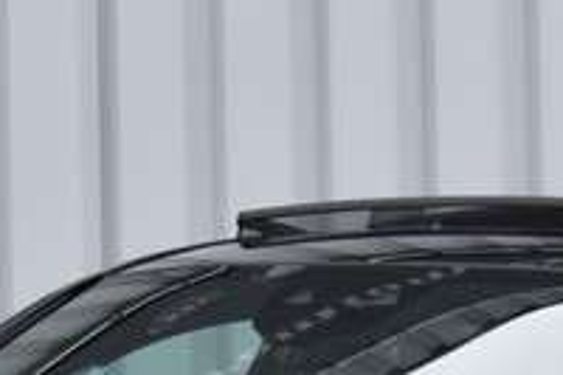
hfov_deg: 5.2
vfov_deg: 3.4
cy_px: 665
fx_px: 6250
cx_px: 374
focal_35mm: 400
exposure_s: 1/250
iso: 320
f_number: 8
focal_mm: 52
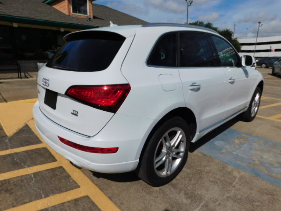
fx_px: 187
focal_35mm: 23
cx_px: 140
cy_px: 106
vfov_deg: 58.9
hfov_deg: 73.9
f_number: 6
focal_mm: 4
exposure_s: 1/1500
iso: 125
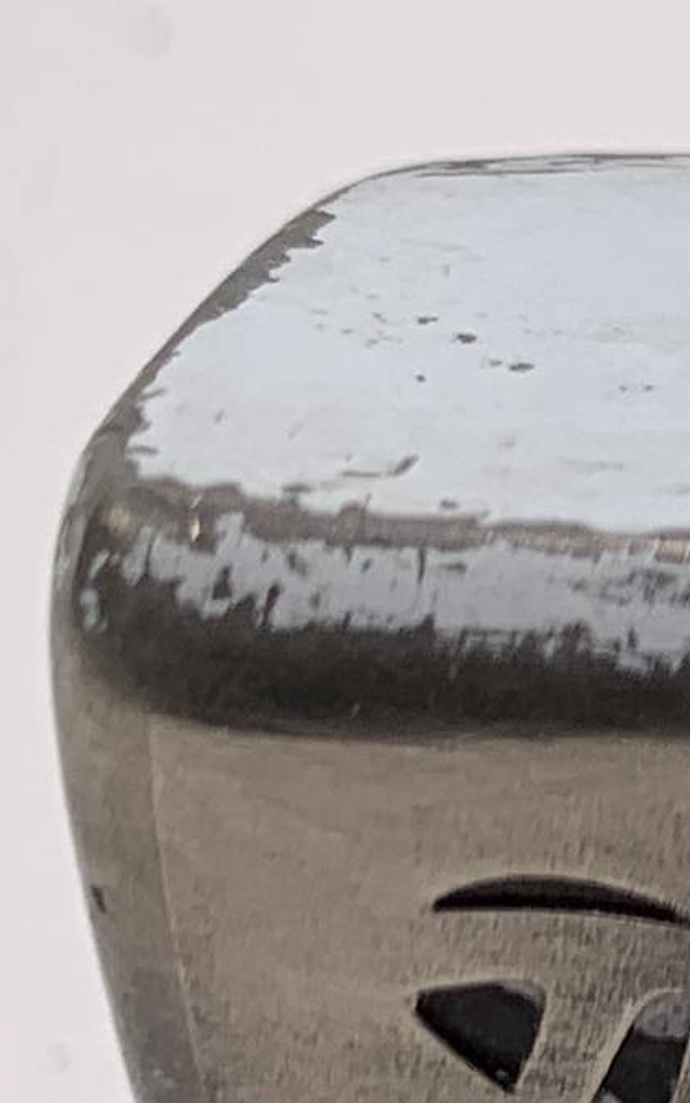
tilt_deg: -34.2
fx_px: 4961
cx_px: 2694
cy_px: 1269
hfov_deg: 6.5
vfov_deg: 12.4
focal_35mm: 165
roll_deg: -1.9
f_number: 1.8
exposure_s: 1/173
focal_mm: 4.25
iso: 25
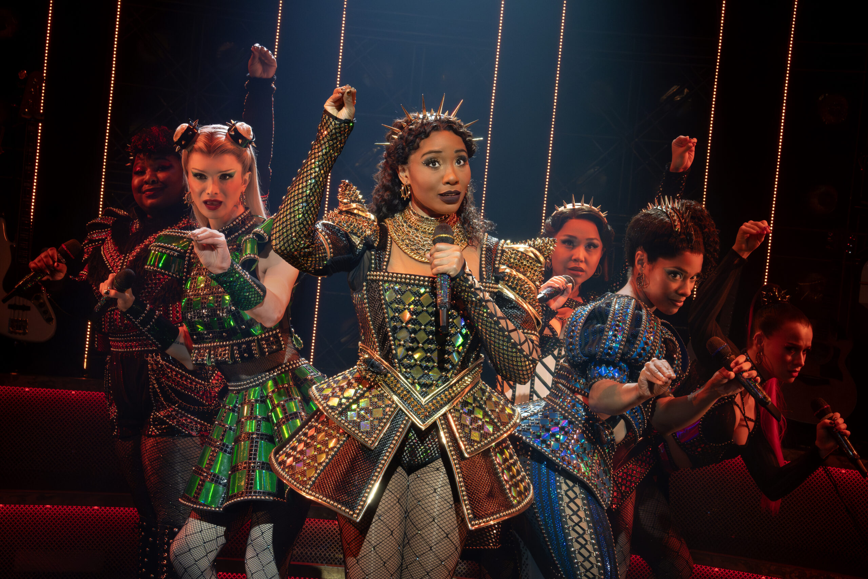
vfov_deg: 16.9
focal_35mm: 81
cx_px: 434
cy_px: 290
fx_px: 1953
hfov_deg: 25.1
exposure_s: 1/320
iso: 2500
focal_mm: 54
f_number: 8
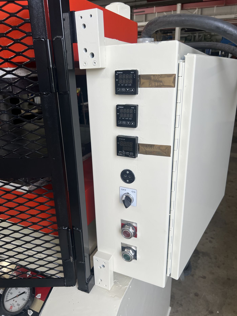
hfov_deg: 53.1
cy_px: 158
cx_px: 118
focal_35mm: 26
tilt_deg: -20.2
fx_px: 237
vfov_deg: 67.3
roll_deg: +0.7
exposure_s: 1/327
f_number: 1.5
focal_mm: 5.7
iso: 50
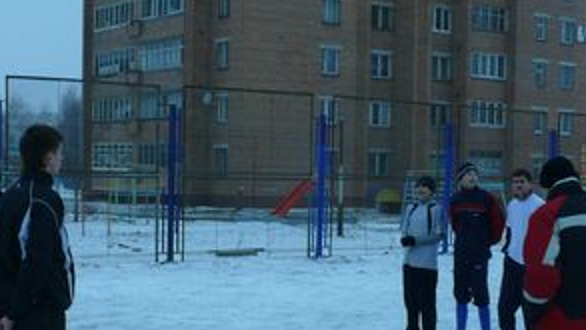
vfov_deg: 16.5
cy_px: 244
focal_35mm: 73
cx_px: 340
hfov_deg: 28.9
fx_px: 1135
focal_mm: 7.4
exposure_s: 1/100
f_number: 4
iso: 100
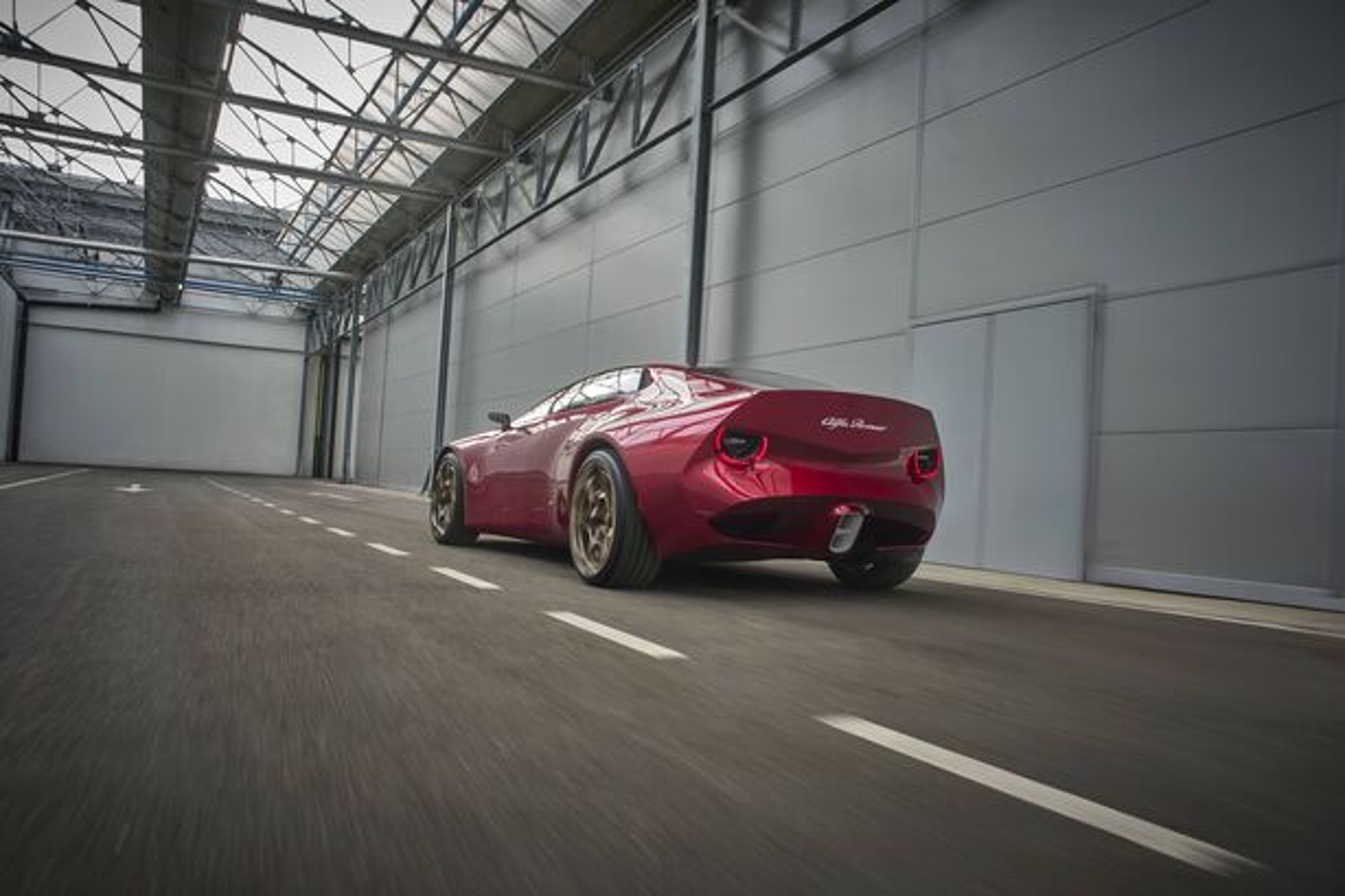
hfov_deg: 67.4
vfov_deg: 47.9
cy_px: 448
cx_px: 672
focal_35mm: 27
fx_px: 1008
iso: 100
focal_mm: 27
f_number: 9
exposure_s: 1/13
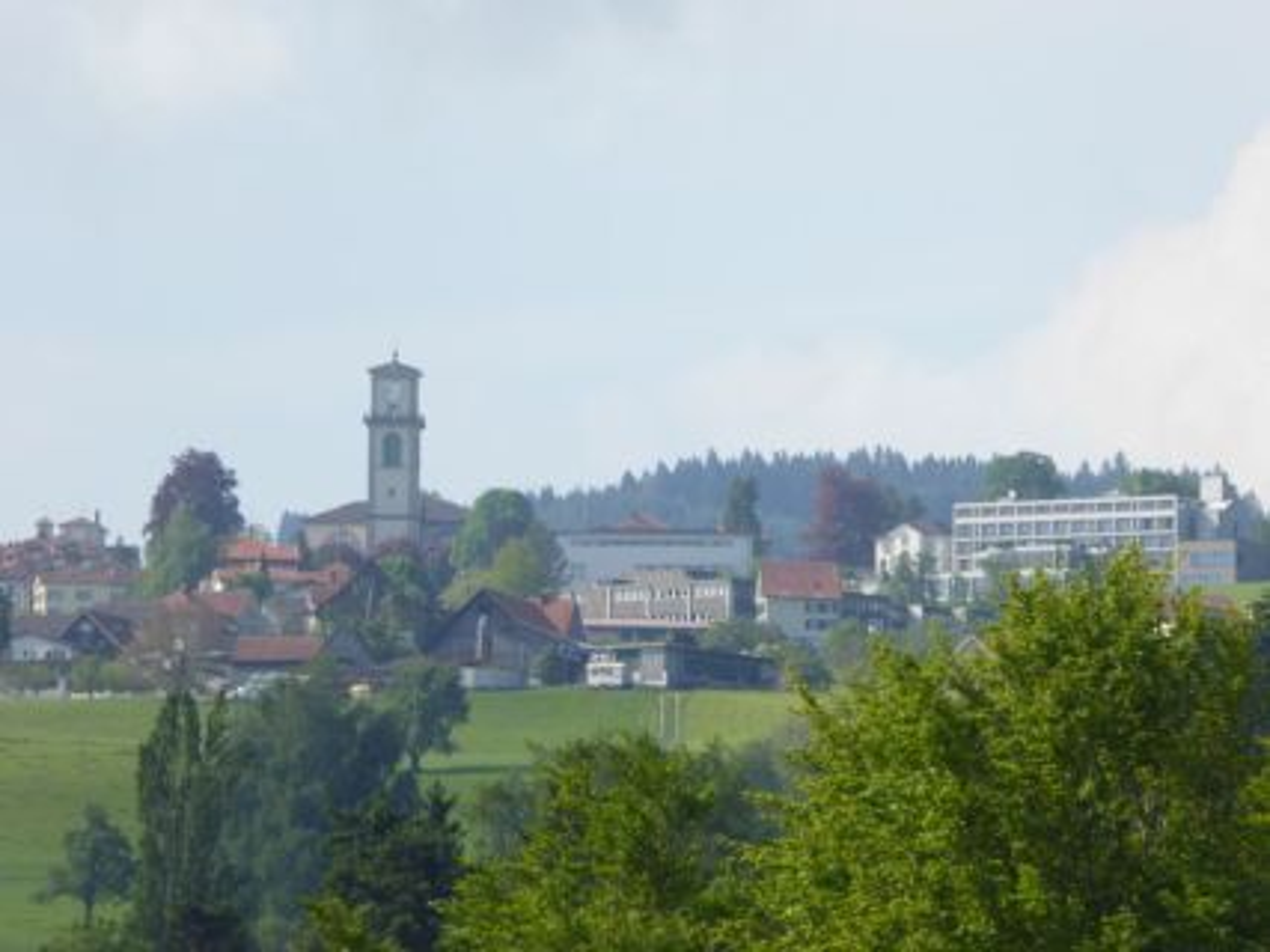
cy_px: 476
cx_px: 635
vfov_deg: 4.0
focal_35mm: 373
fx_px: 13681
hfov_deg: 5.3
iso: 100
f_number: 6
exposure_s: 1/320
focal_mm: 66.8
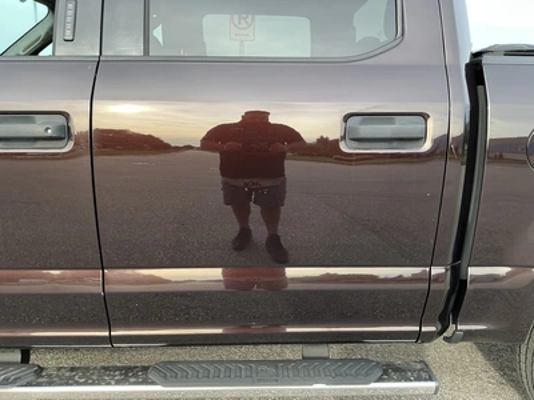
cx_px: 267
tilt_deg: -12.4
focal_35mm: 28
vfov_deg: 49.7
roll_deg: -1.2
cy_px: 200
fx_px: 432
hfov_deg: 63.4
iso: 20
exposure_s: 1/122
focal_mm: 3
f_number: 1.8
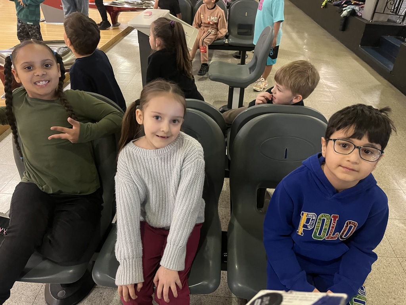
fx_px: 305
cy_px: 152
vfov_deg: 53.1
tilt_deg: -32.4
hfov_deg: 67.3
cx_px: 203
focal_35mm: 26
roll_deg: -1.7
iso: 640
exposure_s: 1/30
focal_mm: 5.1
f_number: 1.6
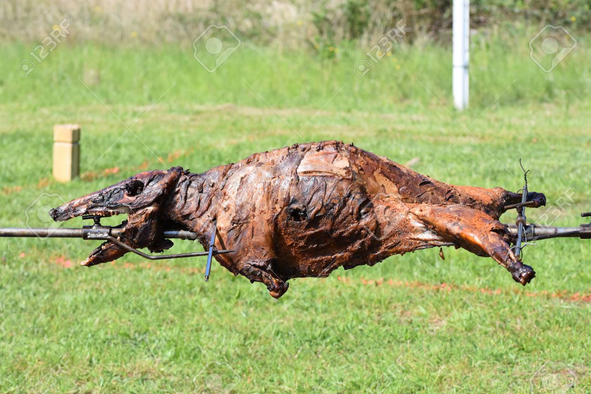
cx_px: 297
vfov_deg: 8.7
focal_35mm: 159
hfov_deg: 13.0
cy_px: 198
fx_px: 2602
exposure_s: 1/1000
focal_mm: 105
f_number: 8
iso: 720
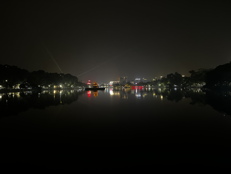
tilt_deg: -0.1
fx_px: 174
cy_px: 87
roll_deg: +1.2
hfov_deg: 67.3
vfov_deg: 53.1
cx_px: 116
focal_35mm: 26
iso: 1000
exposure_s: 1/30
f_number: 1.5
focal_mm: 5.7
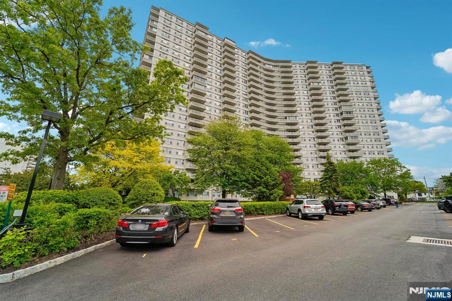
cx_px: 226
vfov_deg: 81.2
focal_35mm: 14
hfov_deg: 104.3
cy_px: 150
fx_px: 176
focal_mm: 14
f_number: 8
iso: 400
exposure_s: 1/500
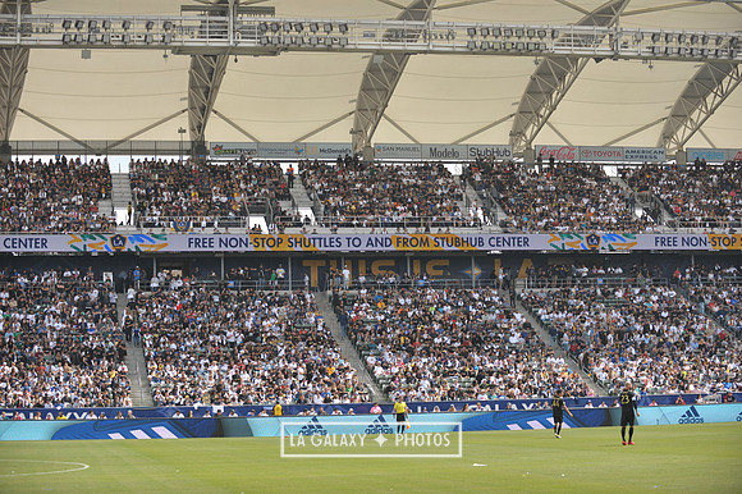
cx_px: 371
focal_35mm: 80
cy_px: 247
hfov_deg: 25.4
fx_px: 1648
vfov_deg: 17.0
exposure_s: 1/2500
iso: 320
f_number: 3.5
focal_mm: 80
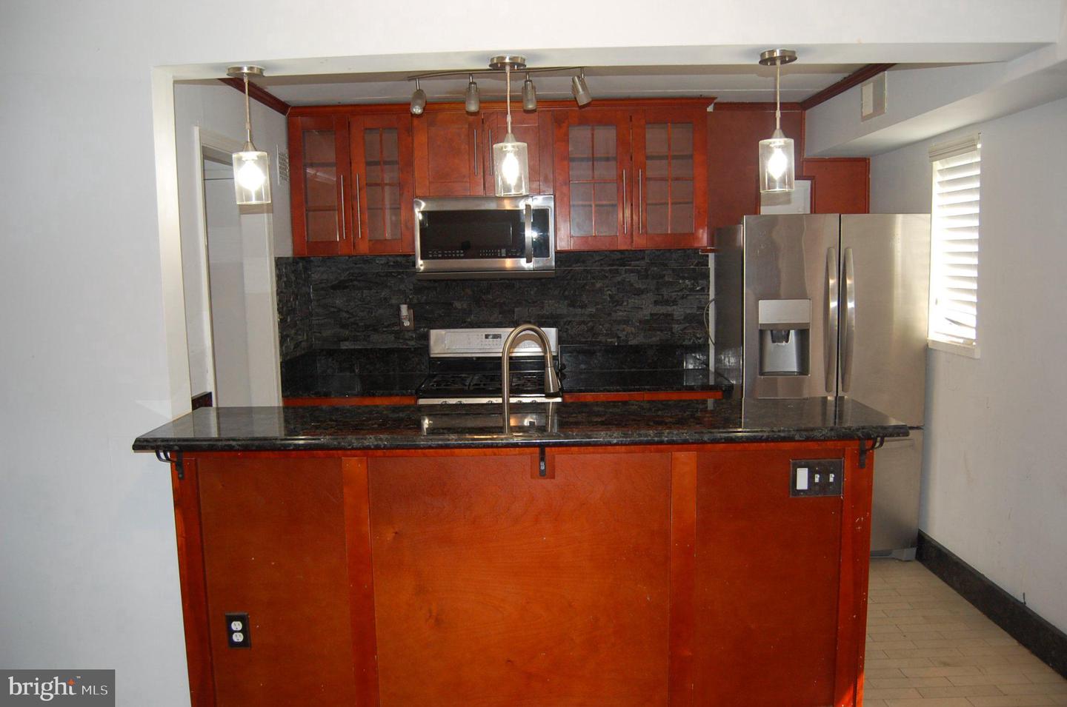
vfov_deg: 47.8
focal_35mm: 27
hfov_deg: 67.5
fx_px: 799
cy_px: 354
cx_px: 534
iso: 400
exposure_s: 1/60
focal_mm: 18
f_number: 3.5
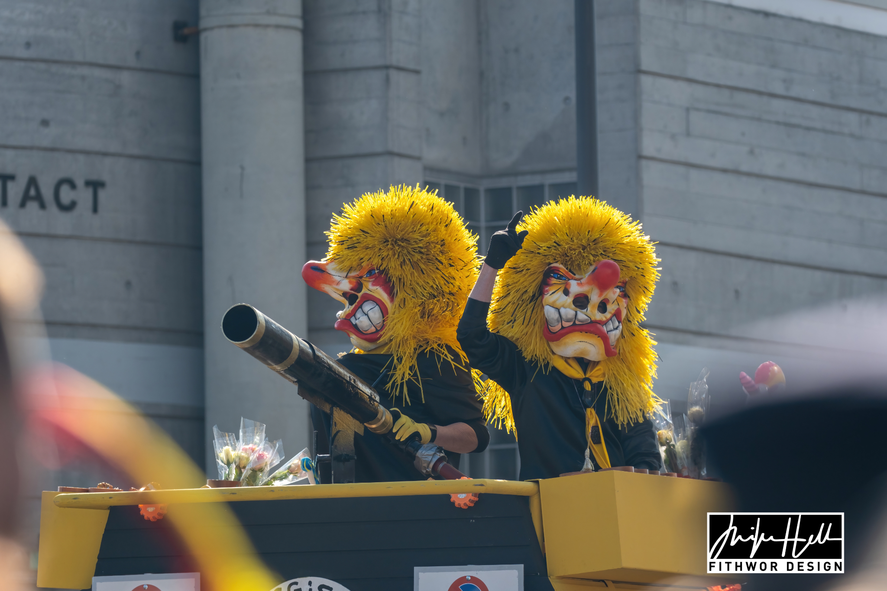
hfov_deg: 6.9
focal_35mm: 300
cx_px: 444
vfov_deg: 4.6
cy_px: 296
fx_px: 7391
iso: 250
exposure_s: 1/1000
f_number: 5
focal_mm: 200
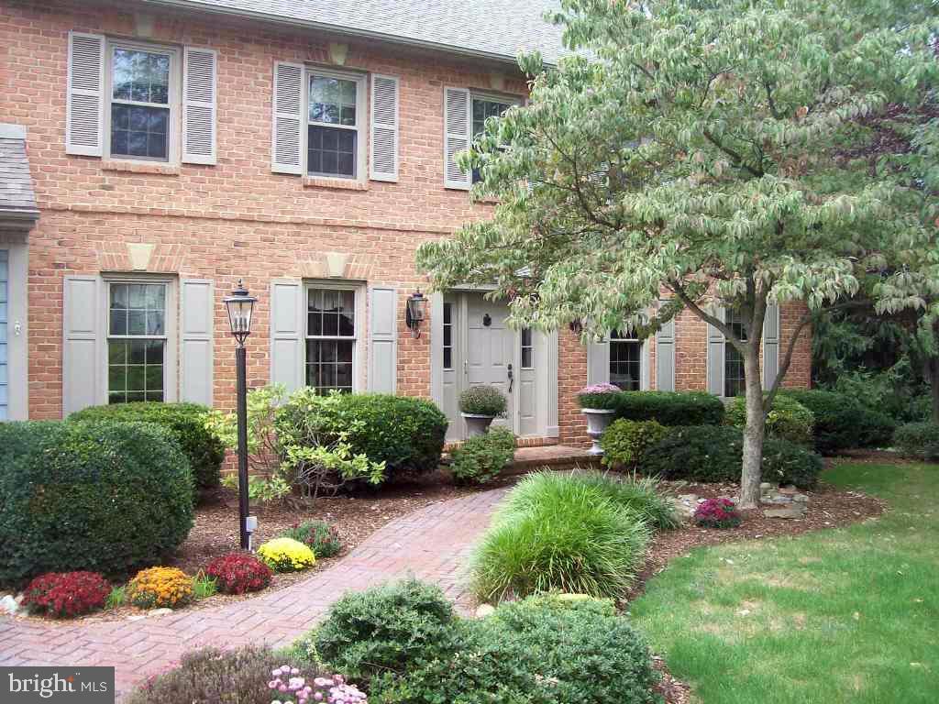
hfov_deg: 51.4
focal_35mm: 36
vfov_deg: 39.7
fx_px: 977
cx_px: 470
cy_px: 352
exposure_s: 1/112
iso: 80
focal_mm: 6
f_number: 2.7
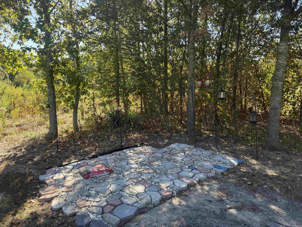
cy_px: 114
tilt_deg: -5.2
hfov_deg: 71.6
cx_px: 151
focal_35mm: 24
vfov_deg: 56.8
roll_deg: +0.7
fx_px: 209
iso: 100
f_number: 1.78
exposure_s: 1/750
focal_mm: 6.76
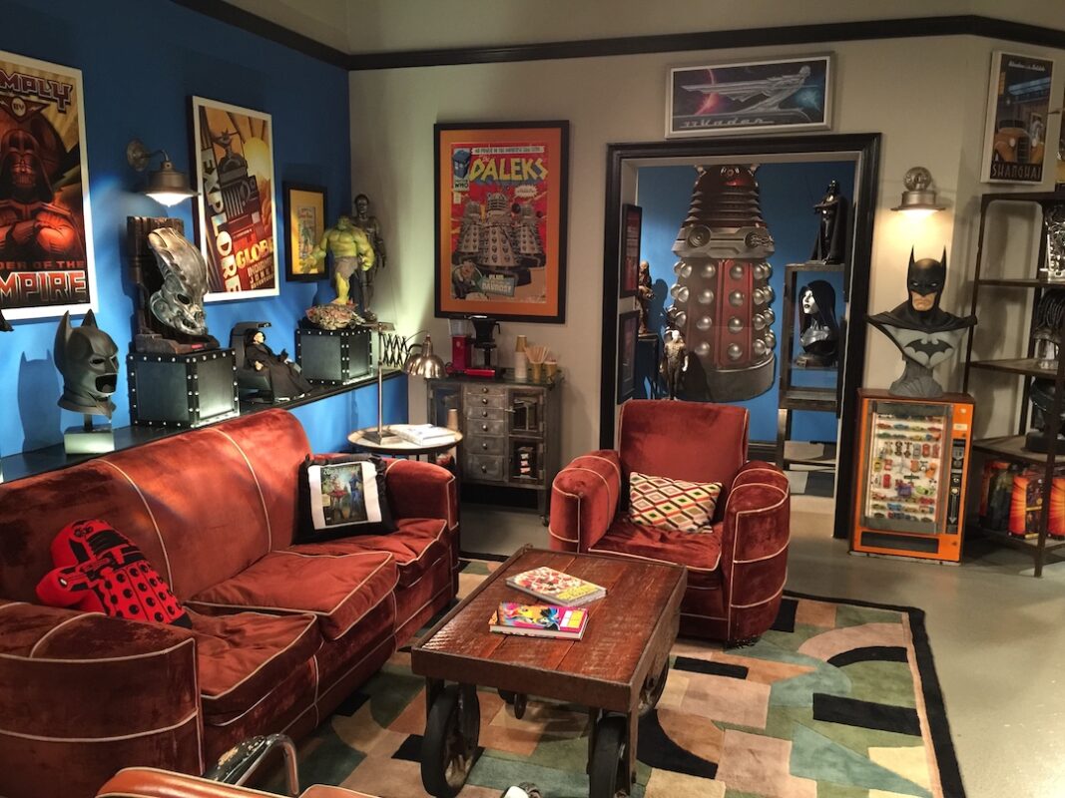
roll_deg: -0.9
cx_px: 532
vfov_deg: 48.2
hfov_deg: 61.7
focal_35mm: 29
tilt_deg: -9.0
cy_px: 399
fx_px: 892
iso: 125
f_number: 2.2
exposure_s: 1/10
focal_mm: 4.15
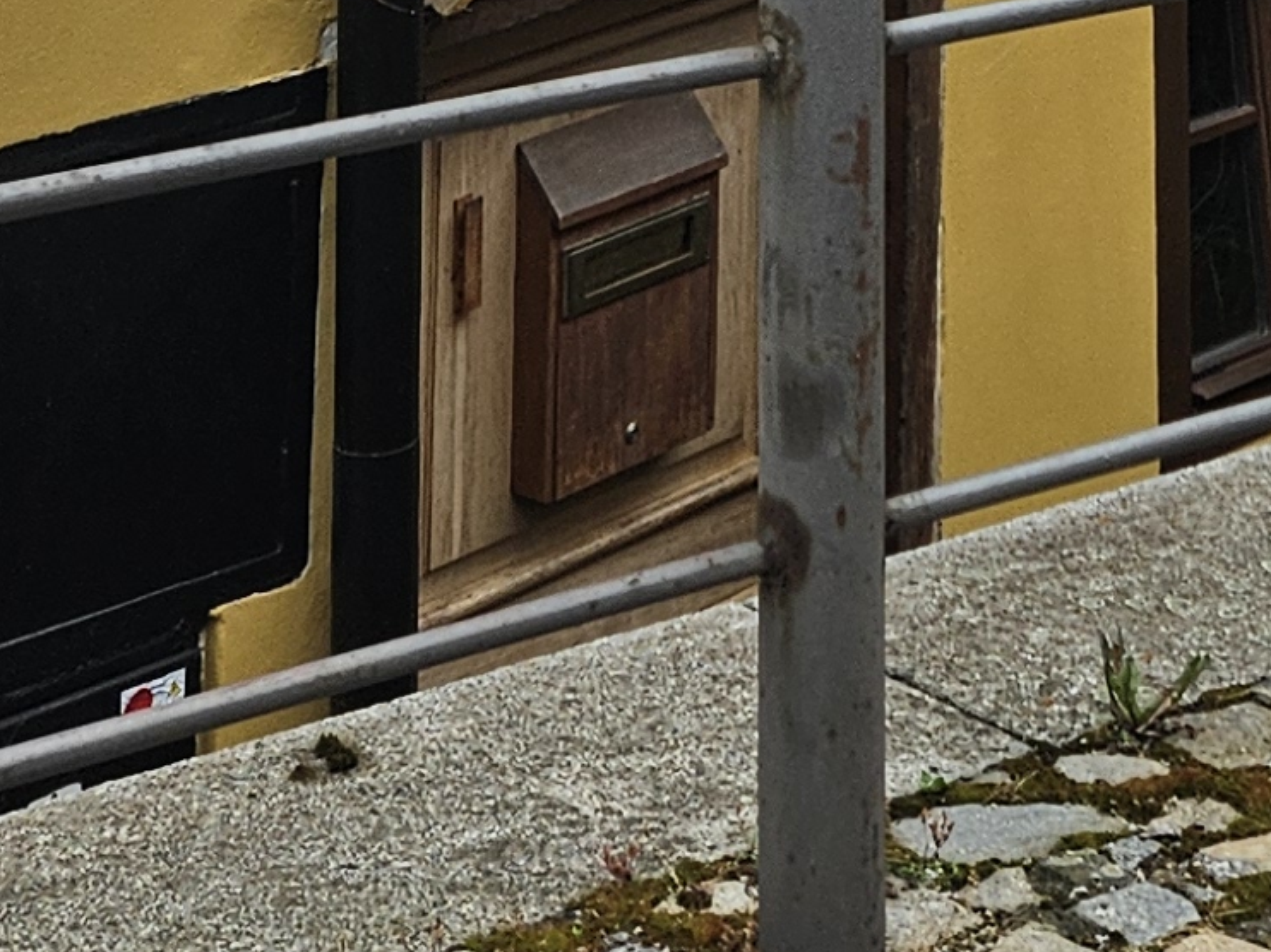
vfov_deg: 10.0
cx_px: 1278
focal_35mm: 124
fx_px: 4551
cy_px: -1550
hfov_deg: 15.6
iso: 25
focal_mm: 5.4
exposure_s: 1/321
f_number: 1.8
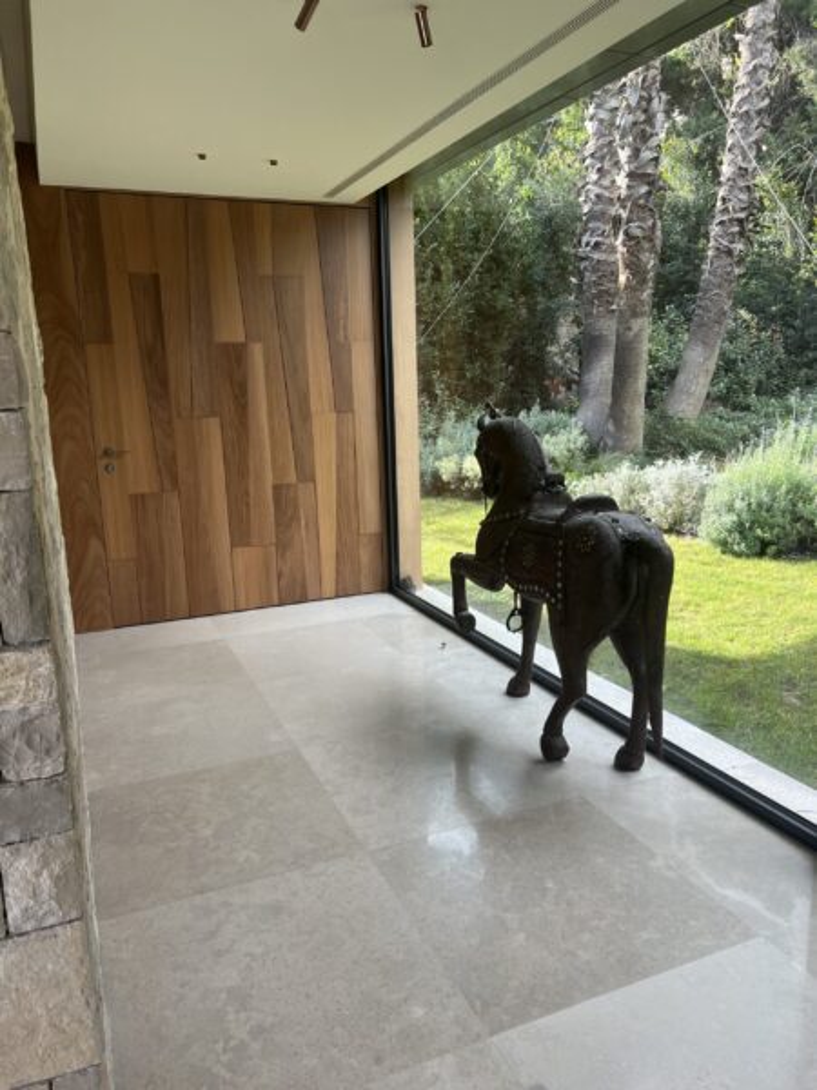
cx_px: 408
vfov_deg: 67.3
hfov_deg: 53.1
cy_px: 545
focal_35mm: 26
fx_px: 818
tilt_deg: -9.0
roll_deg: +0.9
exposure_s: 1/121
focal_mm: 5.7
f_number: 1.5
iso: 32
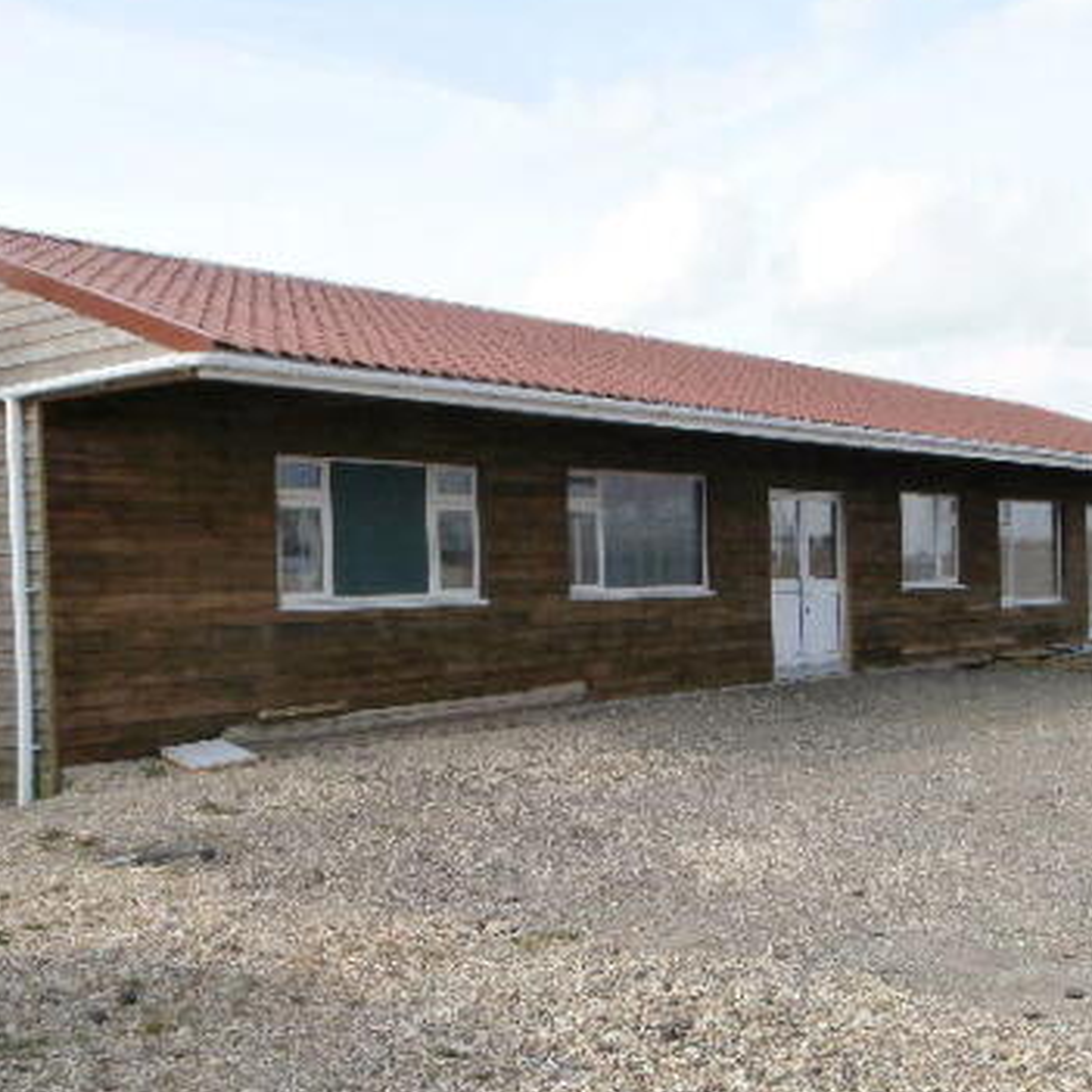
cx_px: 534
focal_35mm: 44
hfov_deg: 38.3
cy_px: 633
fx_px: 1570
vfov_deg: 38.2
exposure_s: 1/80
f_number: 8.9
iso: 100
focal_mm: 5.36
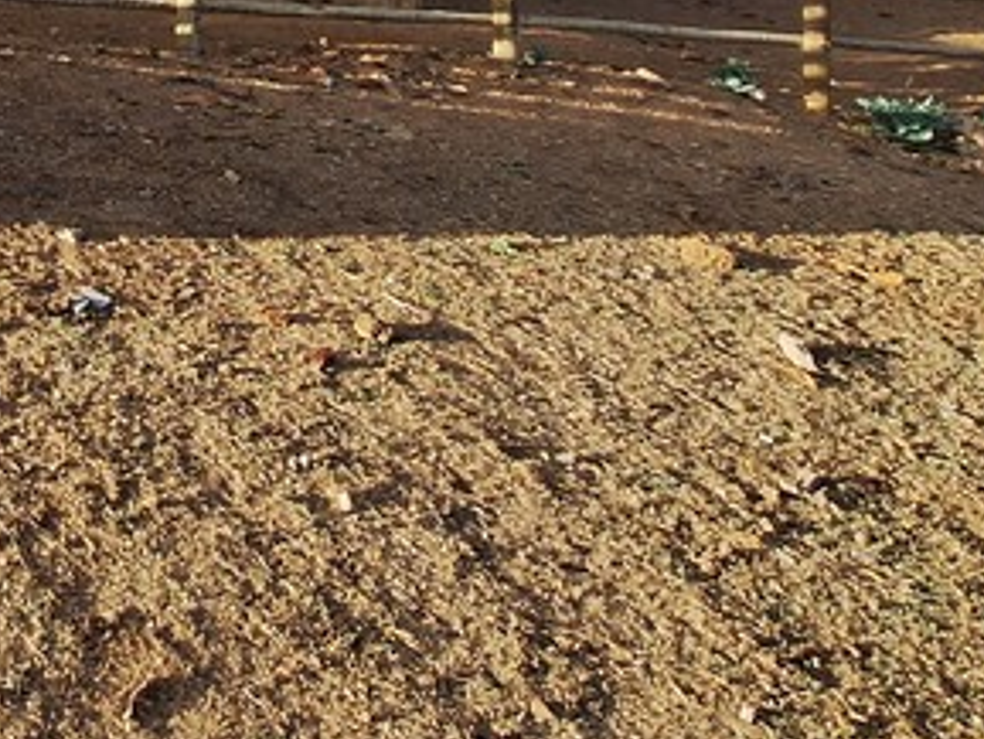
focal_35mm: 46
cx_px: -218
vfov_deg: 26.1
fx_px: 1308
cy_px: -259
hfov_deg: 33.1
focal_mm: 1.74
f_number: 2.2
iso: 40
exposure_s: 1/758
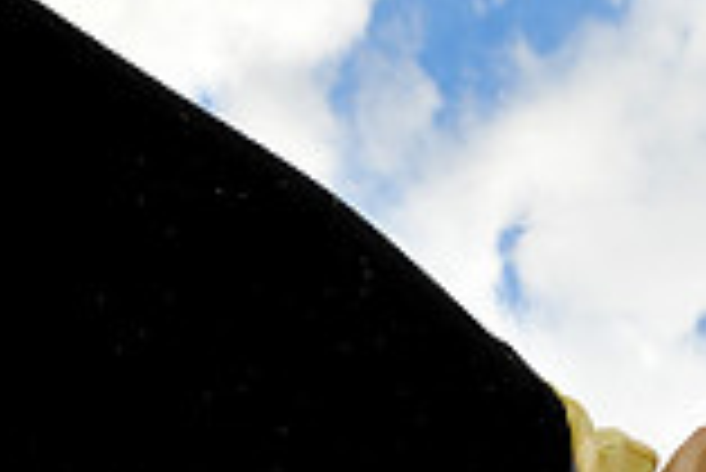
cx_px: 1160
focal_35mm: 59
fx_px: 1158
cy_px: 755
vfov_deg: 19.4
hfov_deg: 23.6
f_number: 11
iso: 250
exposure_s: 1/250
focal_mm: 16
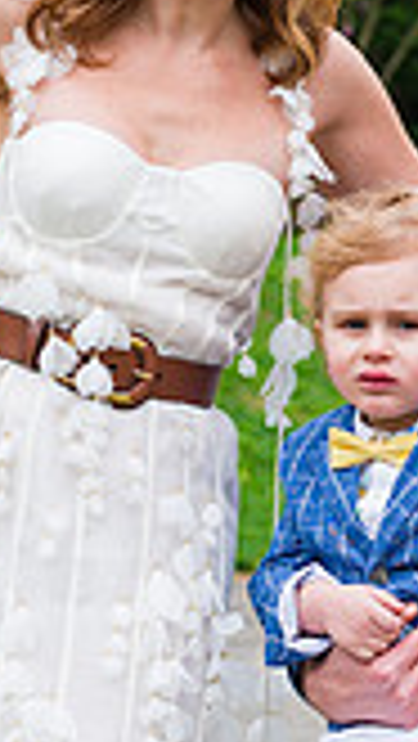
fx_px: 3620
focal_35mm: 184
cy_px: 364
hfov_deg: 6.6
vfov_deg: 11.7
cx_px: 409
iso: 200
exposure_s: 1/500
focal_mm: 50
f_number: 4.5
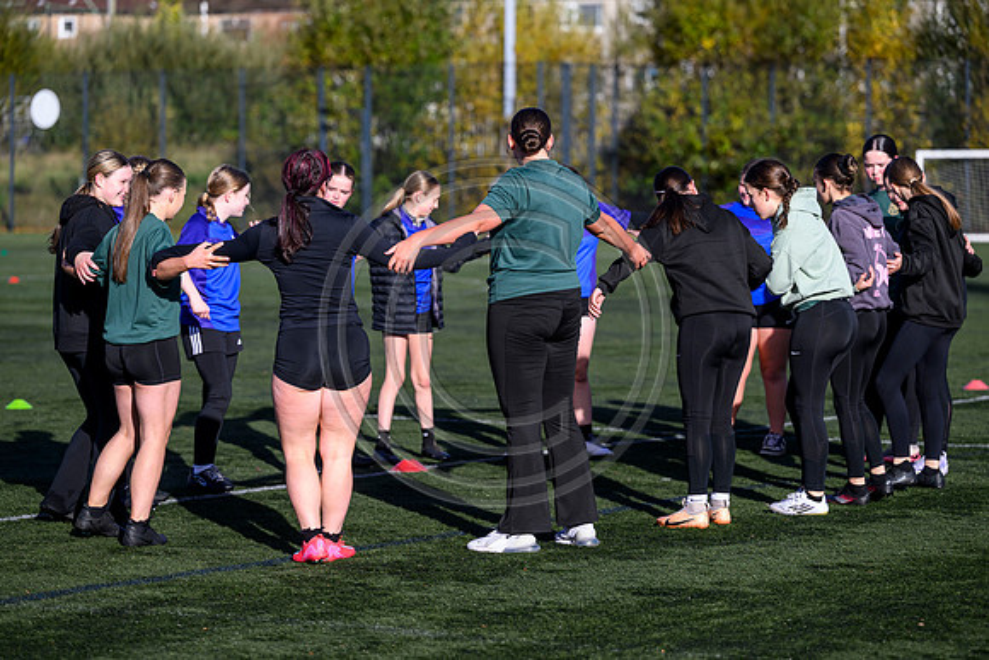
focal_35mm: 125
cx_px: 494
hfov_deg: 16.4
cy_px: 330
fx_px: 3435
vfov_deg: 11.0
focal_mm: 125
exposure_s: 1/5000
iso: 500
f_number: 3.5
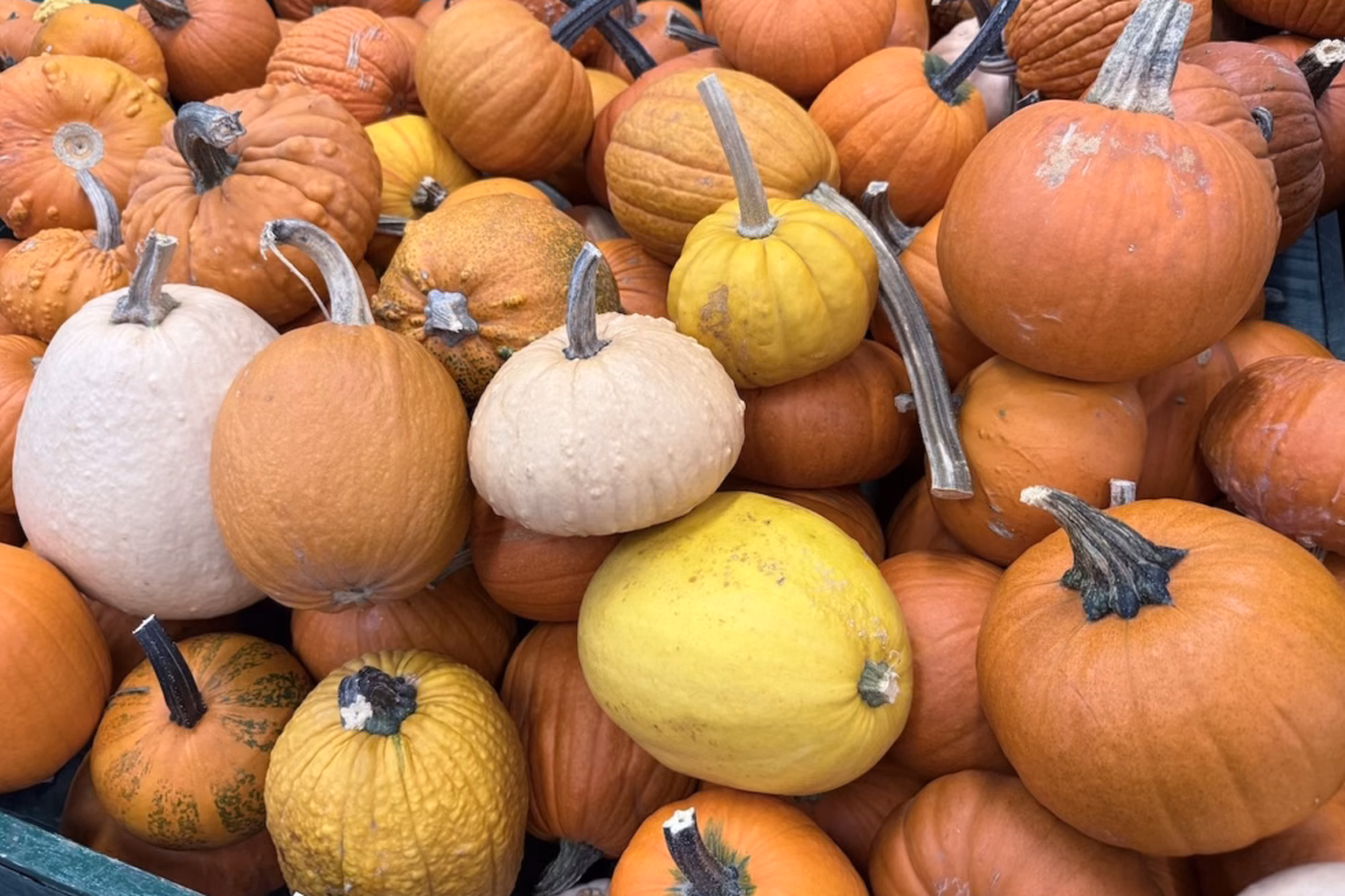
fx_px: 971
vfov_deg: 49.5
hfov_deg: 69.4
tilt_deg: -49.8
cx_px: 658
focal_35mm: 26
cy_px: 406
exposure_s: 1/120
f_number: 1.78
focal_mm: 6.76
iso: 200
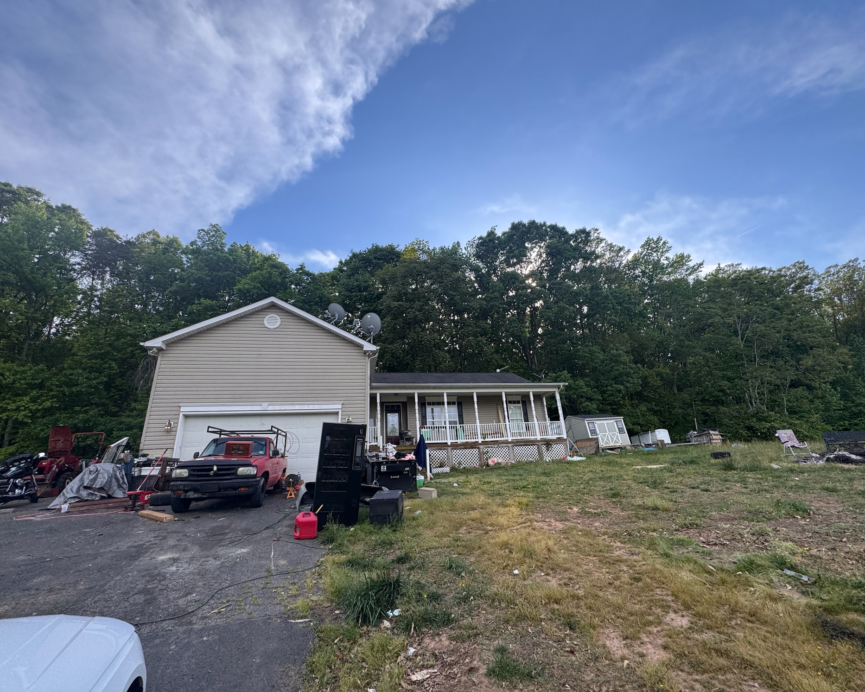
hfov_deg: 96.8
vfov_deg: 84.0
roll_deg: +2.5
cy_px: 345
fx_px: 384
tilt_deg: +16.3
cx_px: 440
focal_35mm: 15
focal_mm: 2.22
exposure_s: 1/980
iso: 40
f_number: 2.2
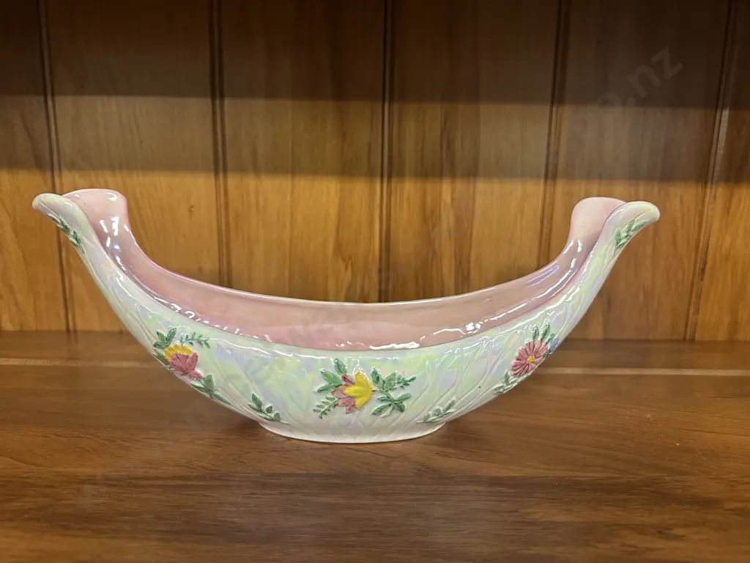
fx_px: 520
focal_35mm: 24
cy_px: 282
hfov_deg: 71.6
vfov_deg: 56.8
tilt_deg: -12.3
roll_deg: -0.8
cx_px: 375
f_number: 1.78
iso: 250
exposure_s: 1/50
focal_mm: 6.86
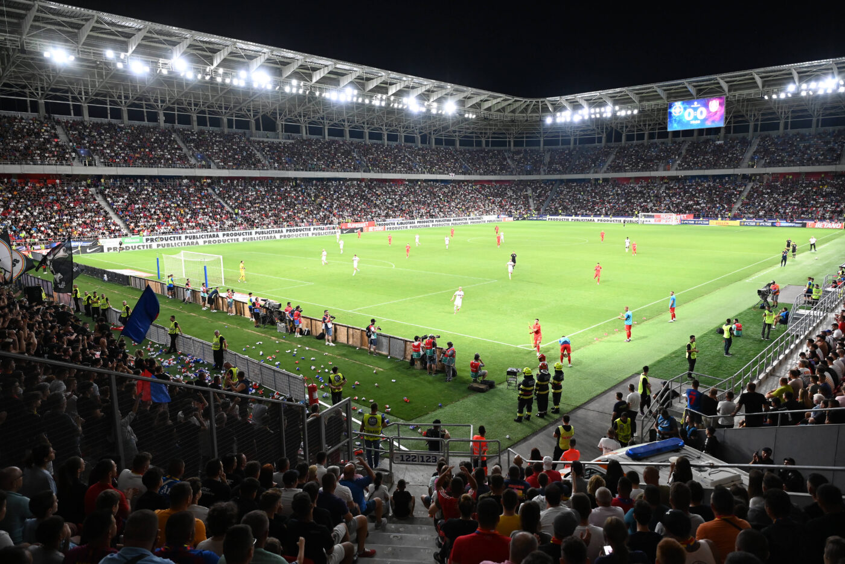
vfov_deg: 53.2
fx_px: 563
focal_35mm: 24
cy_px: 282
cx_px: 422
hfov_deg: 73.7
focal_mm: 24
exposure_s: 1/640
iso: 4000
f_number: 4
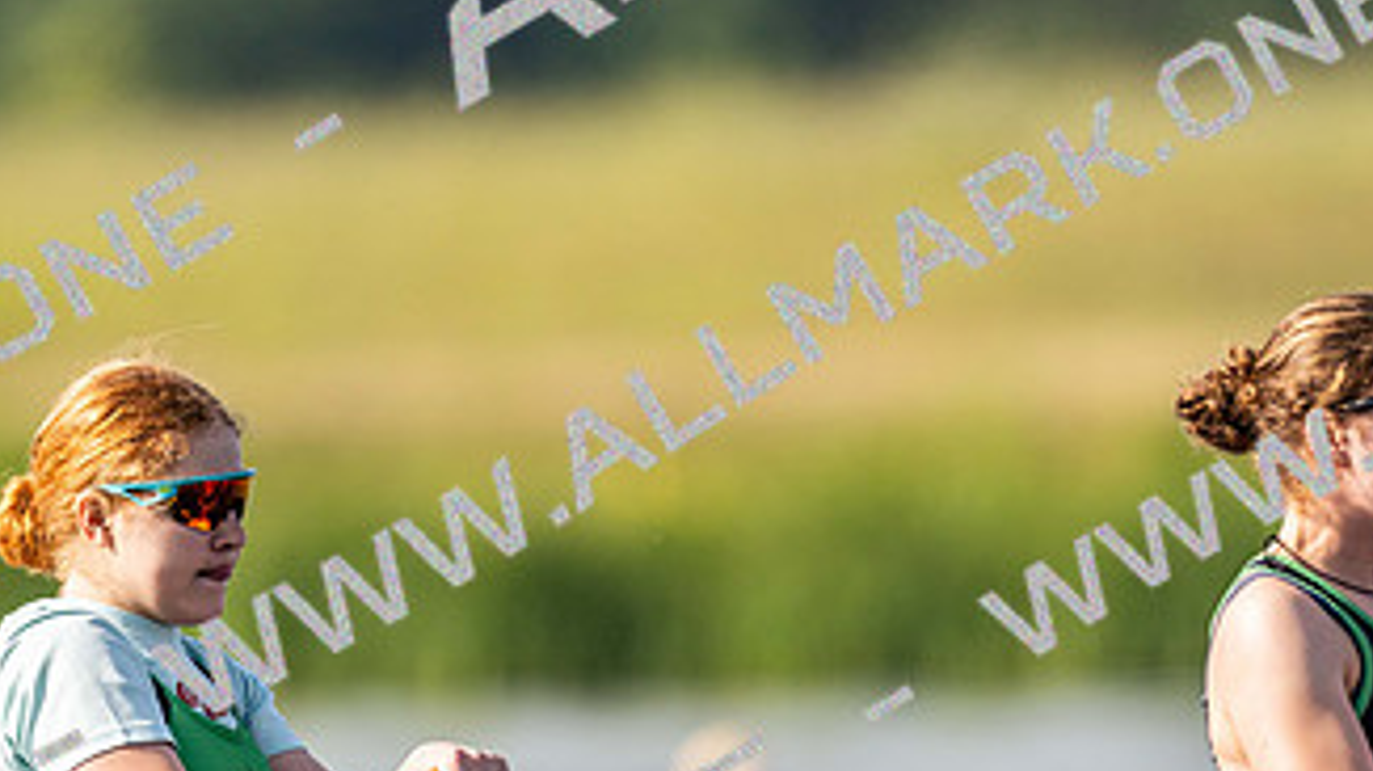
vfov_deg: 1.1
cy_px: 727
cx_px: 674
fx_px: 40719
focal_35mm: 1119
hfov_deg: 1.9
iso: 220
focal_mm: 600
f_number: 5
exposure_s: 1/2500
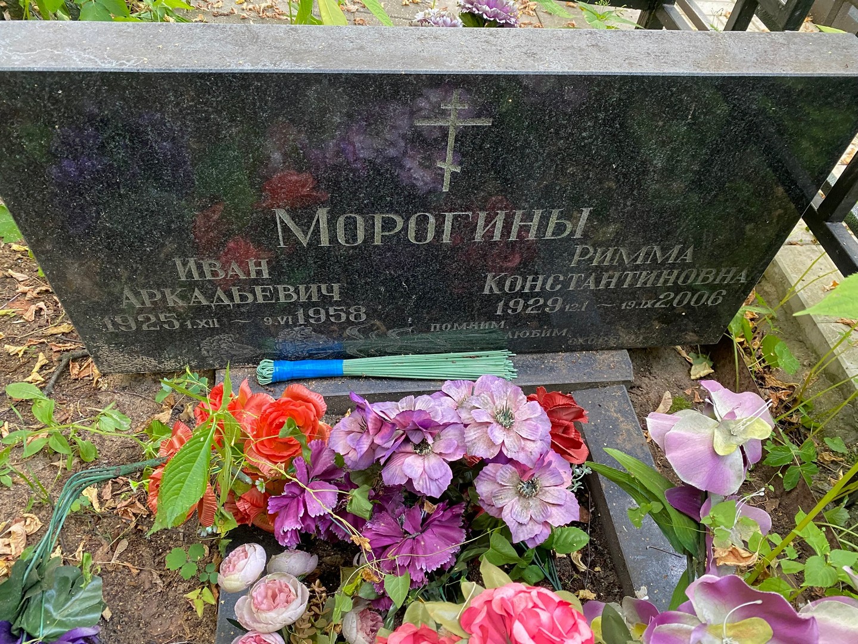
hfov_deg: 67.3
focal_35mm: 26
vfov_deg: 53.1
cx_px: 429
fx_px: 644
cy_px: 322
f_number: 1.8
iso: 250
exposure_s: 1/60
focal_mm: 4.25
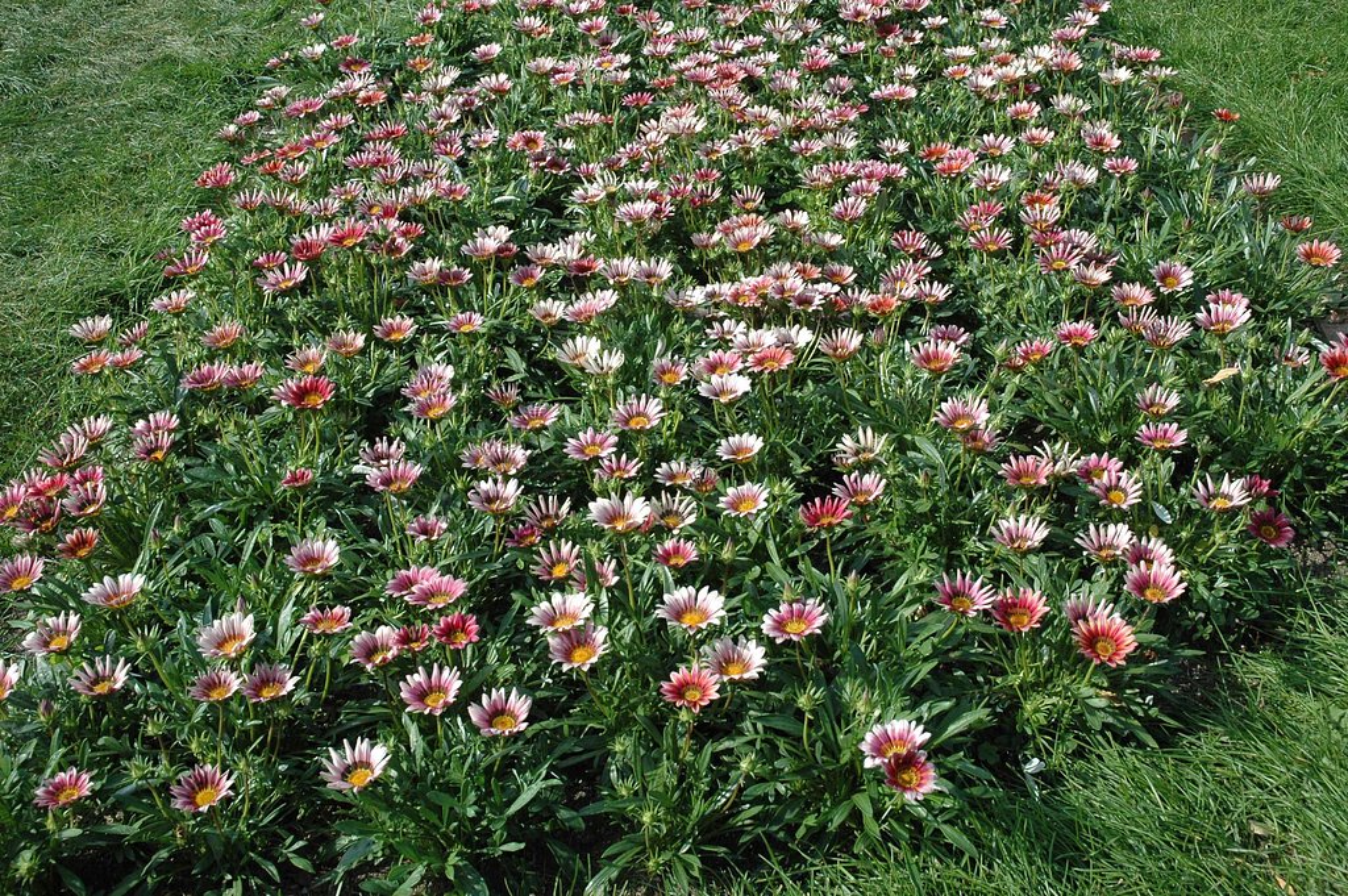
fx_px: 1515
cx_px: 674
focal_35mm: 40
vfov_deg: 33.0
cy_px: 448
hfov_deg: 48.0
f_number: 10
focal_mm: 27
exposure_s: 1/400
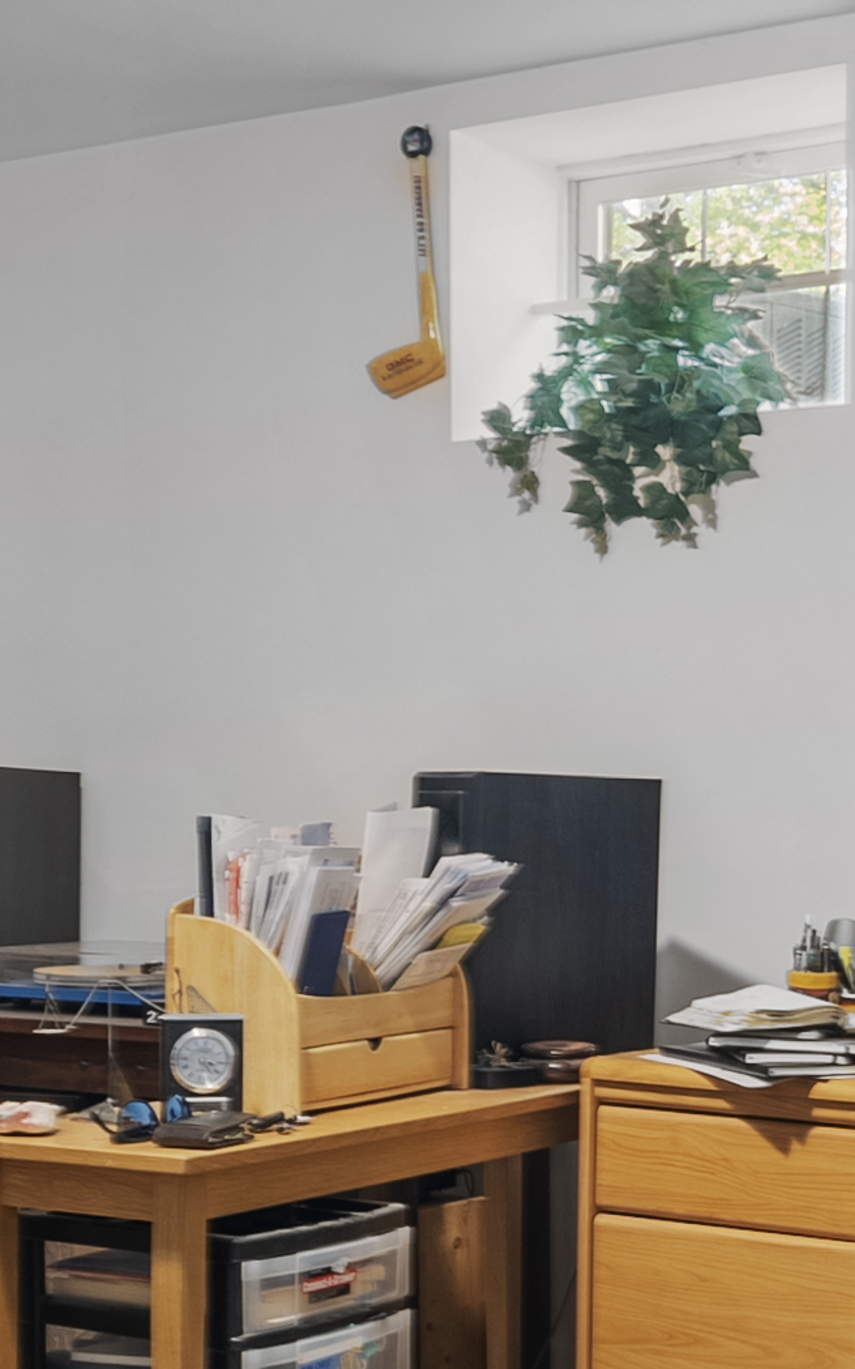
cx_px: 647
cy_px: 843
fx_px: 2461
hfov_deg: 19.6
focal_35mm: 66
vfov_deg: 31.0
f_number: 8
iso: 100
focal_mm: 16
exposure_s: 8
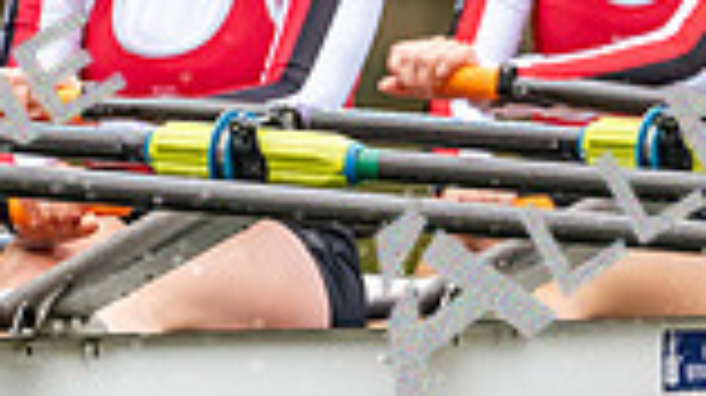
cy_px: -2
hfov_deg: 1.4
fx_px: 28936
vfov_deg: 0.8
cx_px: -9
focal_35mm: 1547
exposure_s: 1/2500
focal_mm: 400
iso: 3200
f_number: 4.5
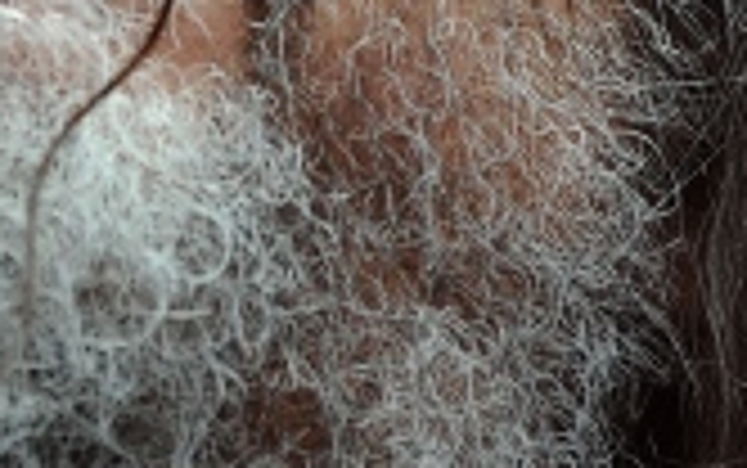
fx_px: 16685
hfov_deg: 2.6
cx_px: -166
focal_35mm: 819
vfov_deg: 1.6
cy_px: 88
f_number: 3.5
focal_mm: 185
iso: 1000
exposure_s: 1/200
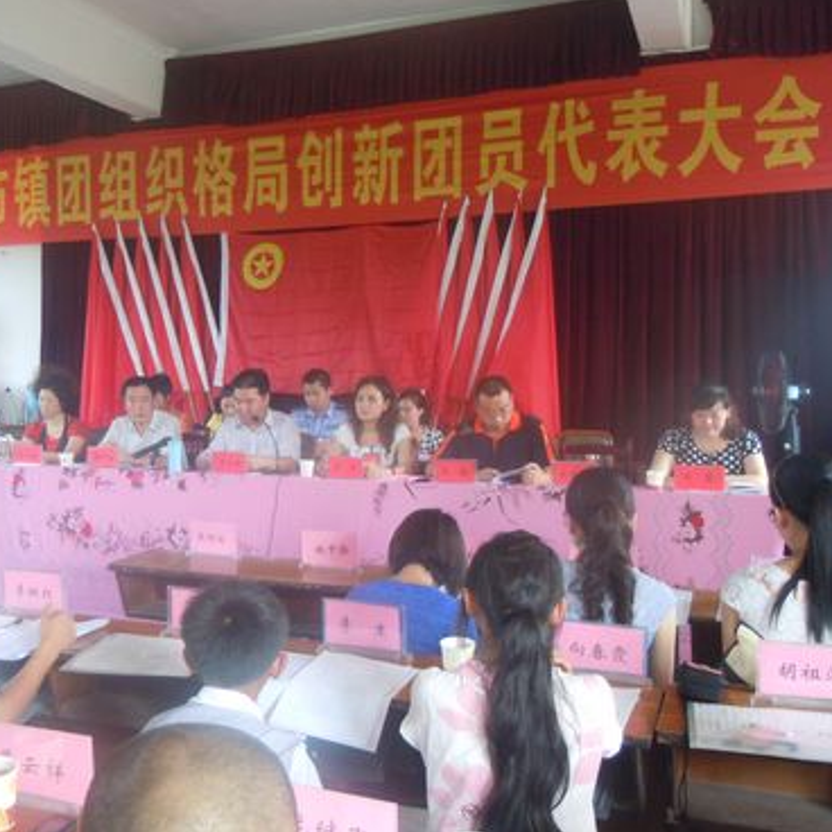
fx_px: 979
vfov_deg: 46.0
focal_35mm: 36
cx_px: 280
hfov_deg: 45.4
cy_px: 413
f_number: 3.5
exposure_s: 1/30
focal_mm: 5.4
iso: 400
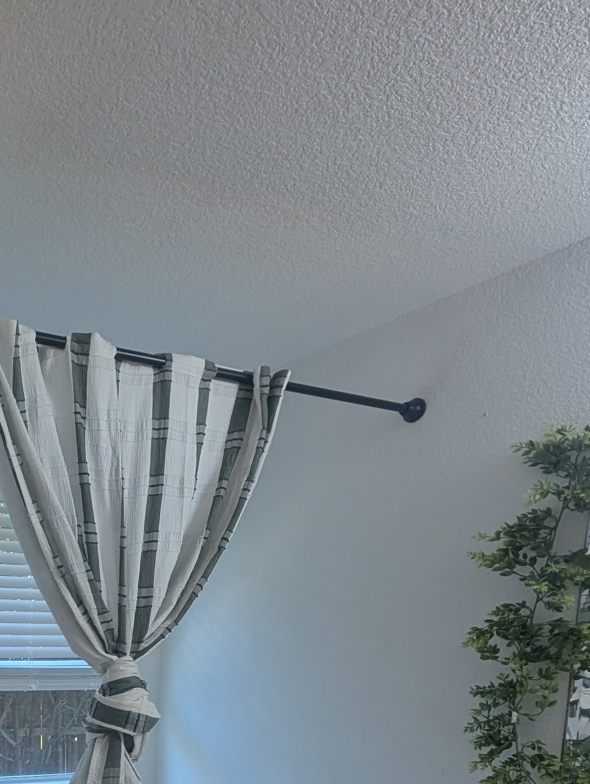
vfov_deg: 54.2
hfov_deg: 38.5
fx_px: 657
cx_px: -82
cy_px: 697
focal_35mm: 29
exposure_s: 1/120
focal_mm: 2.02
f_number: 1.7
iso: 106
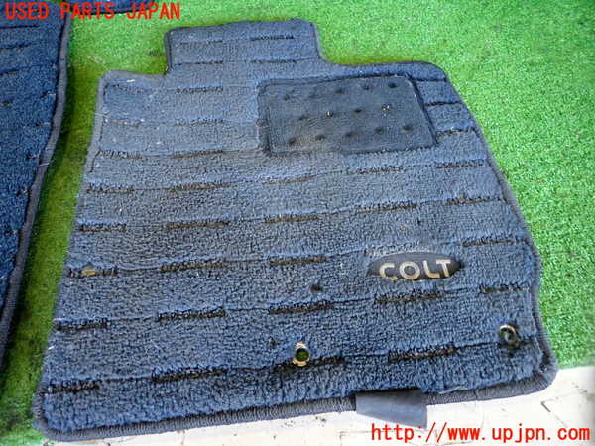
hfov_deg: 69.4
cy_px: 223
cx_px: 298
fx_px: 430
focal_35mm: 25
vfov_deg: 54.9
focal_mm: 4.5
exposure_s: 1/50
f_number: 2
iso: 400
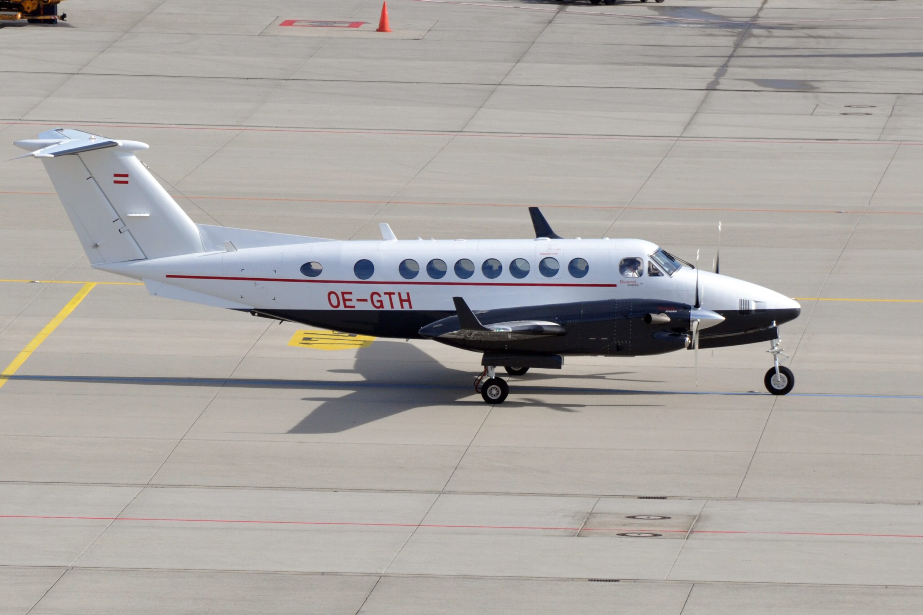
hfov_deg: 4.6
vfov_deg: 3.1
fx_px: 11535
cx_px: 462
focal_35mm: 450
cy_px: 308
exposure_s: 1/1000
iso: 400
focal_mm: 300
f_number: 8
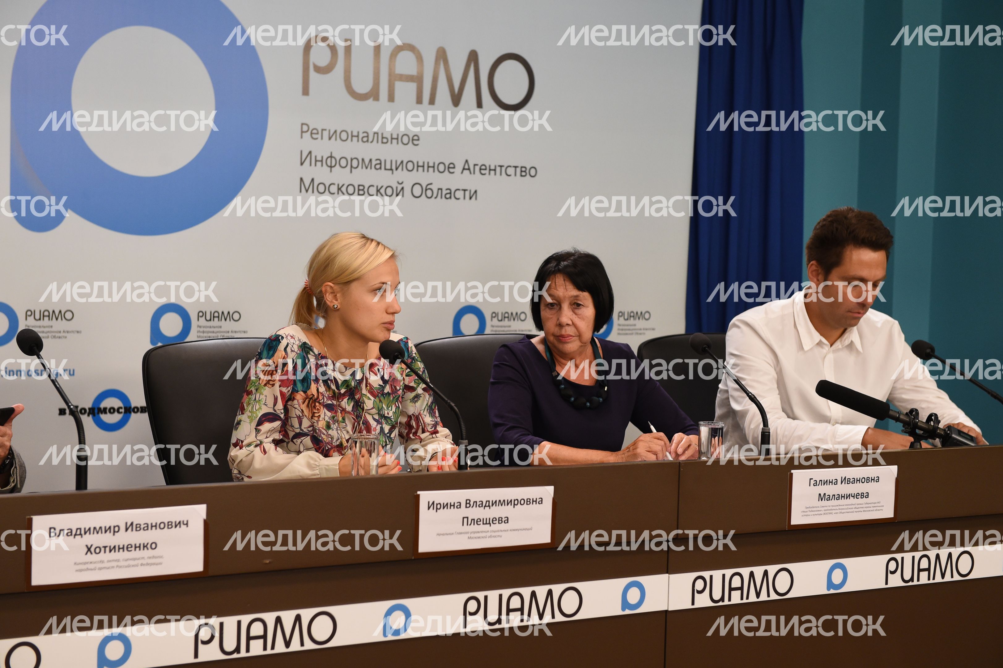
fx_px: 1949
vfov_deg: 19.4
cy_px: 334
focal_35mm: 70
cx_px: 502
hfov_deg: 28.9
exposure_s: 1/320
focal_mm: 70
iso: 2500
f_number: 4.5
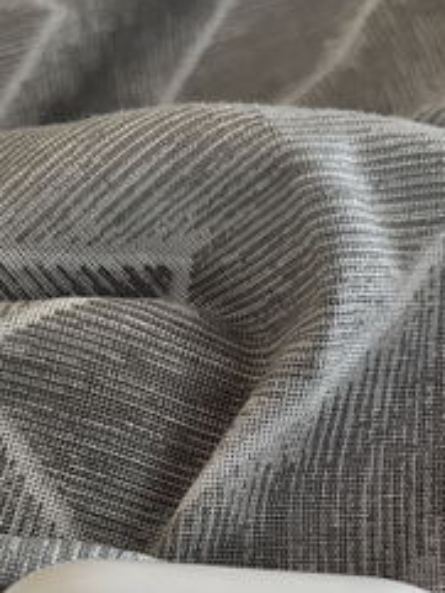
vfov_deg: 33.1
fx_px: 925
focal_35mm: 54
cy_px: 568
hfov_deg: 27.1
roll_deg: -7.5
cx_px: 225
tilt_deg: -38.9
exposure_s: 1/30
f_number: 1.6
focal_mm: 5.1
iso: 640
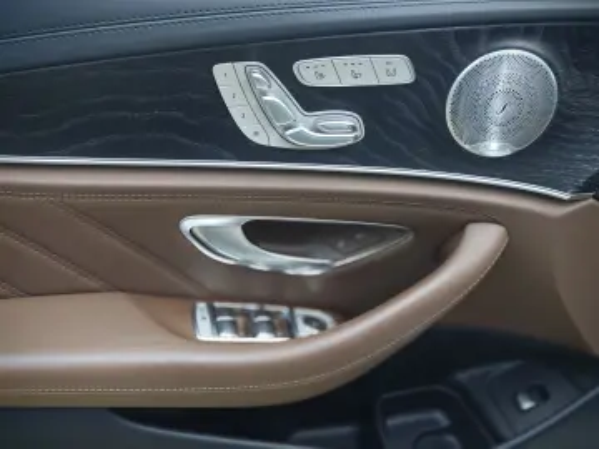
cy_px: 224
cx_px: 300
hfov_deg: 52.6
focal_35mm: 35
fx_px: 606
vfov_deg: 40.7
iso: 50
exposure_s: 1/110
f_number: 1.4
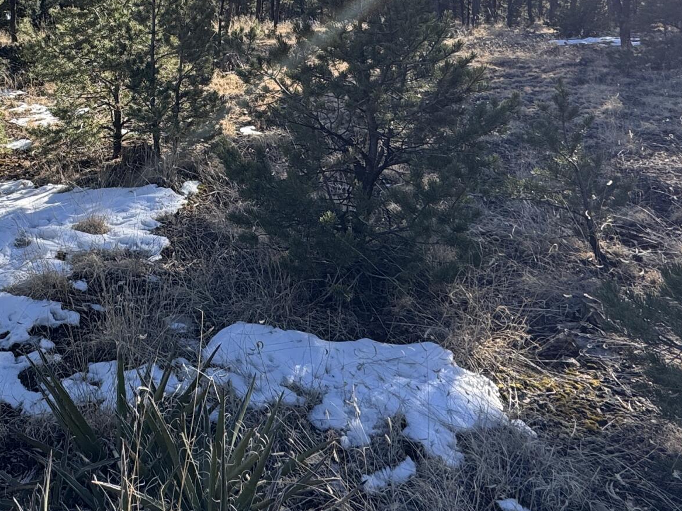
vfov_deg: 37.1
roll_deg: -1.3
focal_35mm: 36
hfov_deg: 48.5
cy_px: 53
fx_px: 709
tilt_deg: -6.3
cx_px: 136
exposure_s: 1/636
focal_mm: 2.22
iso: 50
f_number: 2.2
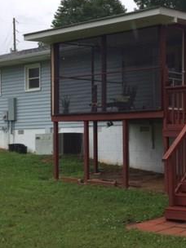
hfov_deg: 23.4
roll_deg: +1.1
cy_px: 120
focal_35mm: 61
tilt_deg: +0.0
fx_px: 437
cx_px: 169
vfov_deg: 31.7
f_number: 2.2
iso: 32
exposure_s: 1/719
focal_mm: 4.15
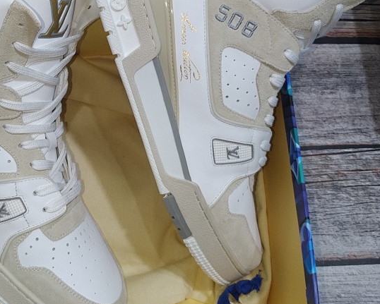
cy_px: 120
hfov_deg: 39.1
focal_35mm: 47
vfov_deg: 32.0
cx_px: 126
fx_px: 529
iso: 160
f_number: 1.9
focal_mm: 3.94
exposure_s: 1/25
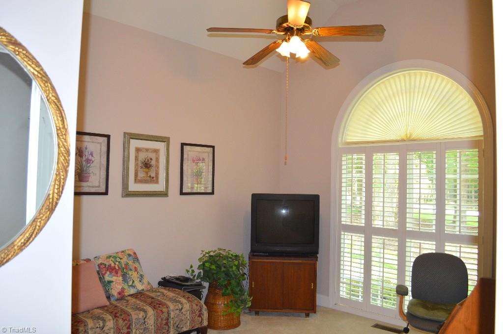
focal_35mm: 27
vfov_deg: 47.9
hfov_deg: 67.4
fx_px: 377
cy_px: 167
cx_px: 252
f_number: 4
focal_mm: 18
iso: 400
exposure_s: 1/60
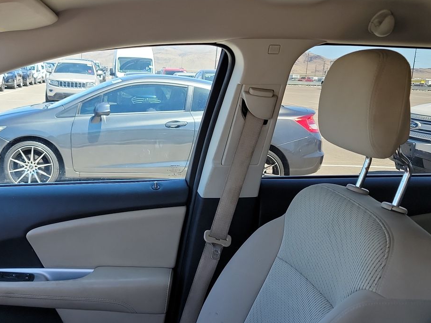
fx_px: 523
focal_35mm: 42
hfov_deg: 44.2
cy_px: 171
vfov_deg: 34.4
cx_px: 149
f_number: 1.8
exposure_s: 1/119
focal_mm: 6.7
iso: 59
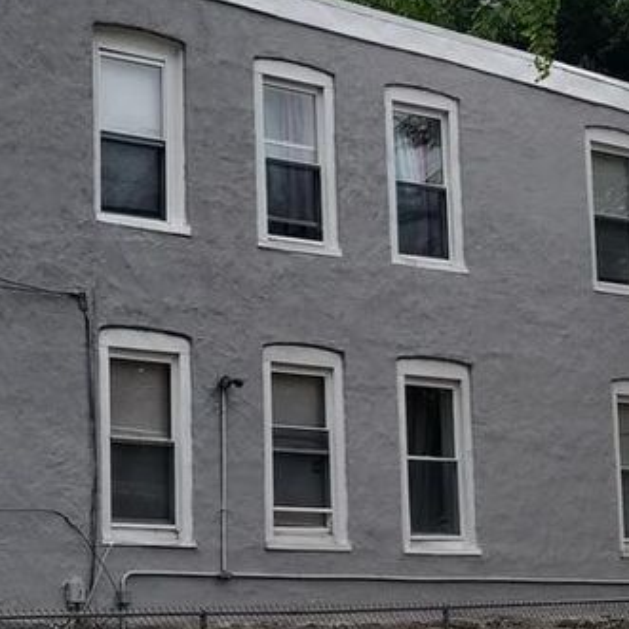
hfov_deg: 29.7
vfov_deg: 30.9
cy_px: 397
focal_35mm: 55
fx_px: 1131
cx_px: 54
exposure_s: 1/557
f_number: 1.7
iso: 100
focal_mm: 4.25
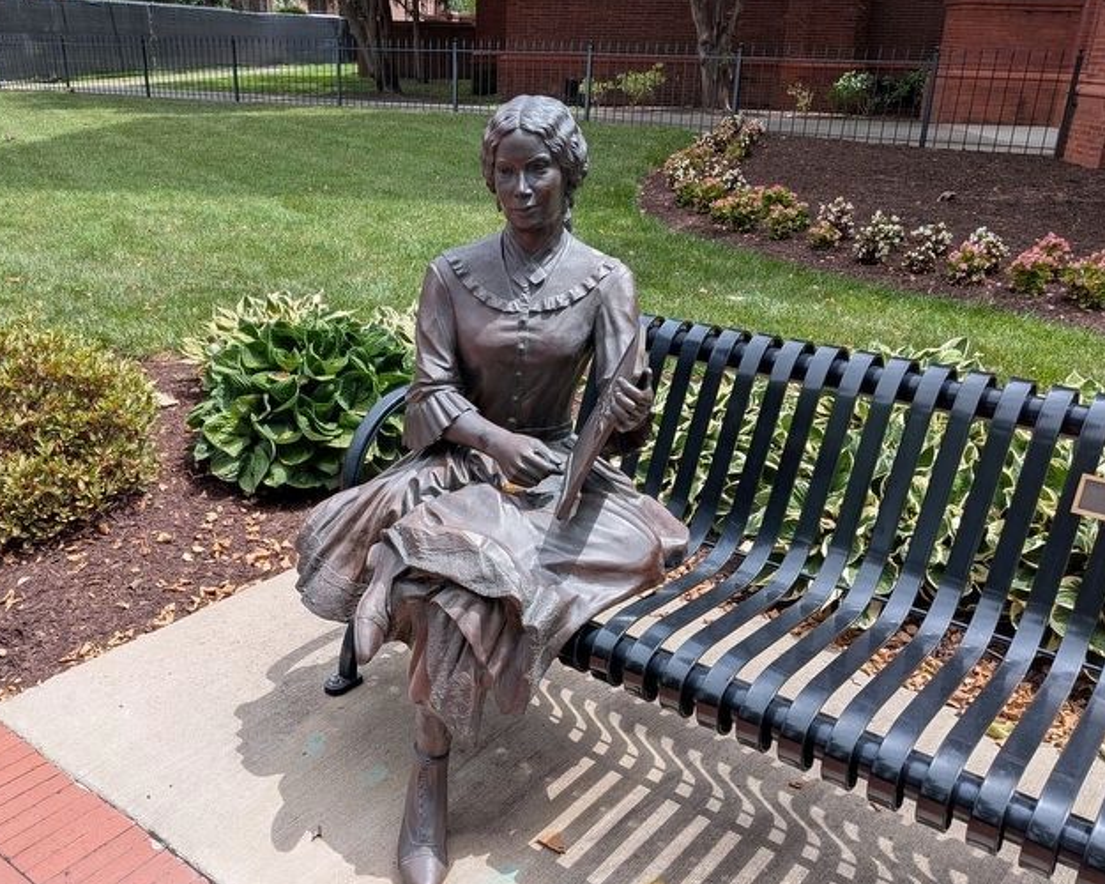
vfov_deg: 48.4
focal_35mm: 30
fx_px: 981
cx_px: 514
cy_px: 481
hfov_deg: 58.7
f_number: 1.7
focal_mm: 4.53
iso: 29
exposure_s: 1/851
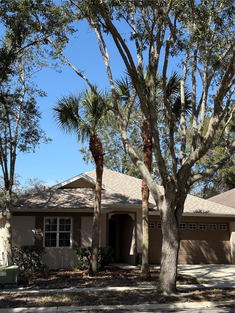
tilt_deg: +11.5
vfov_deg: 39.7
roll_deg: +0.2
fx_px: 434
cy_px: 156
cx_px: 118
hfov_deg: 30.3
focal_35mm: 48
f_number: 1.78
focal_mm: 6.76
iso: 100
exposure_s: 1/4098
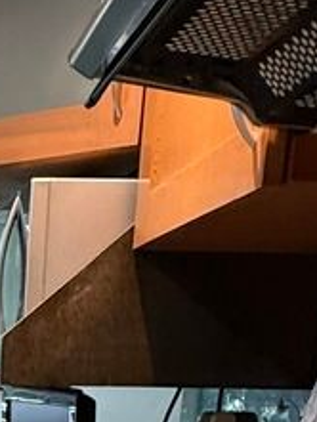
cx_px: -145
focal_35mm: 76
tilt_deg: -12.1
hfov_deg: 17.6
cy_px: 611
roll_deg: -1.1
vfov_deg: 21.9
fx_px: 927
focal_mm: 2.22
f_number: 2.2
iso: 320
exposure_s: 1/60
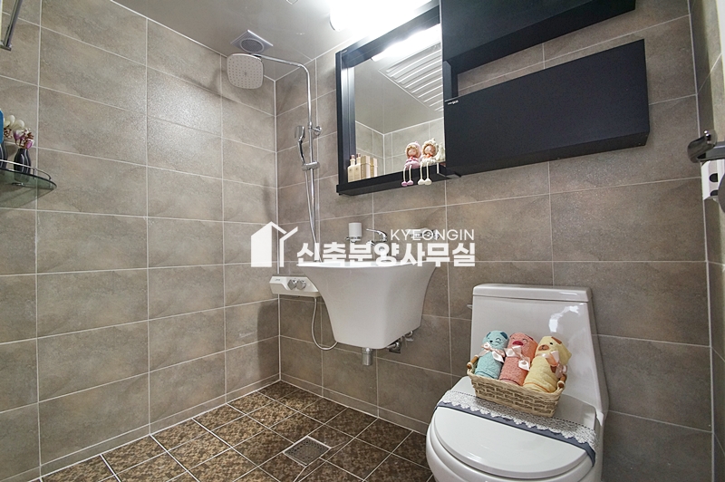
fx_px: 302
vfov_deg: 77.2
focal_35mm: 15
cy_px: 241
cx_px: 362
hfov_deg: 100.4
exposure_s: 1/8
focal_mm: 10
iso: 800
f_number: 9
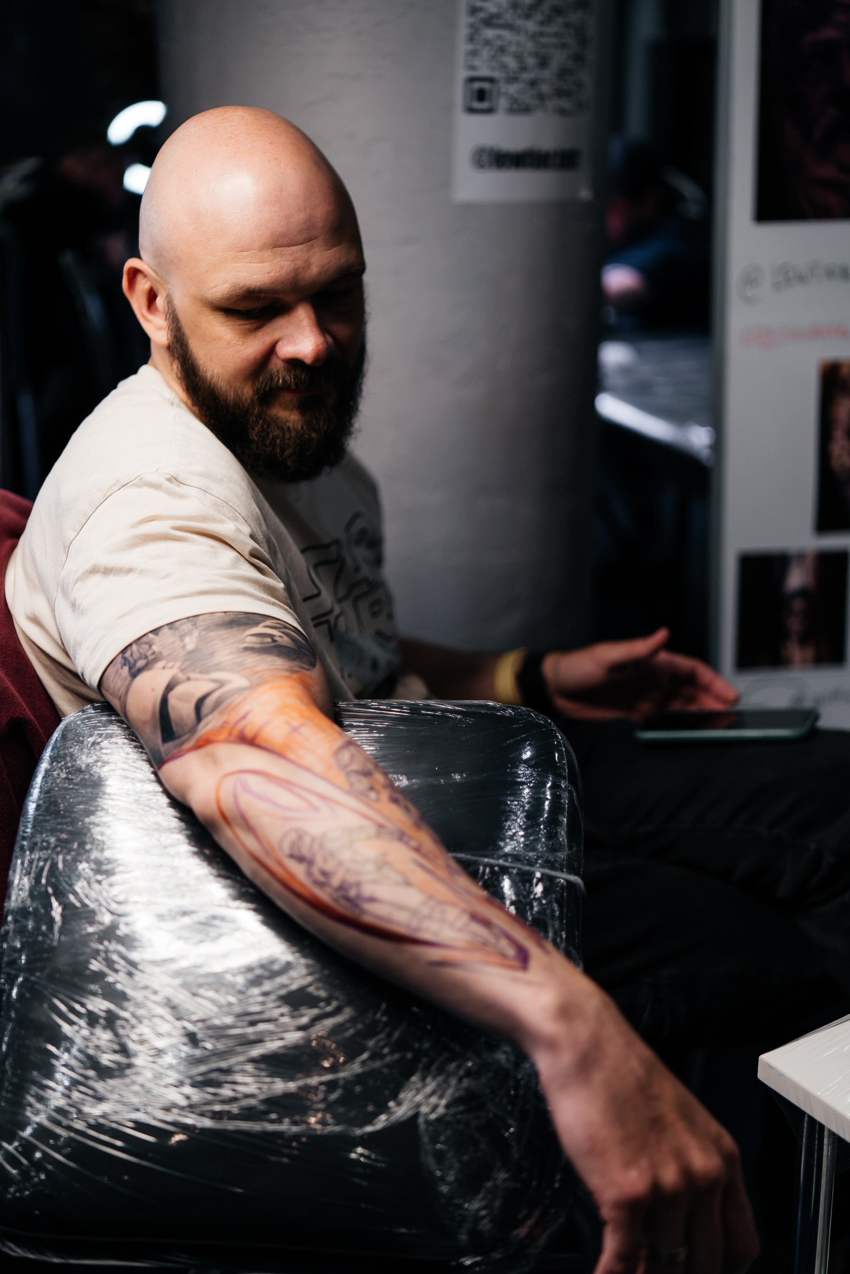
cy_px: 637
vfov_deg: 43.6
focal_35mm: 45
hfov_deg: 29.9
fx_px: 1594
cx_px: 425
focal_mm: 45
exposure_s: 1/160
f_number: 1.8
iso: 250
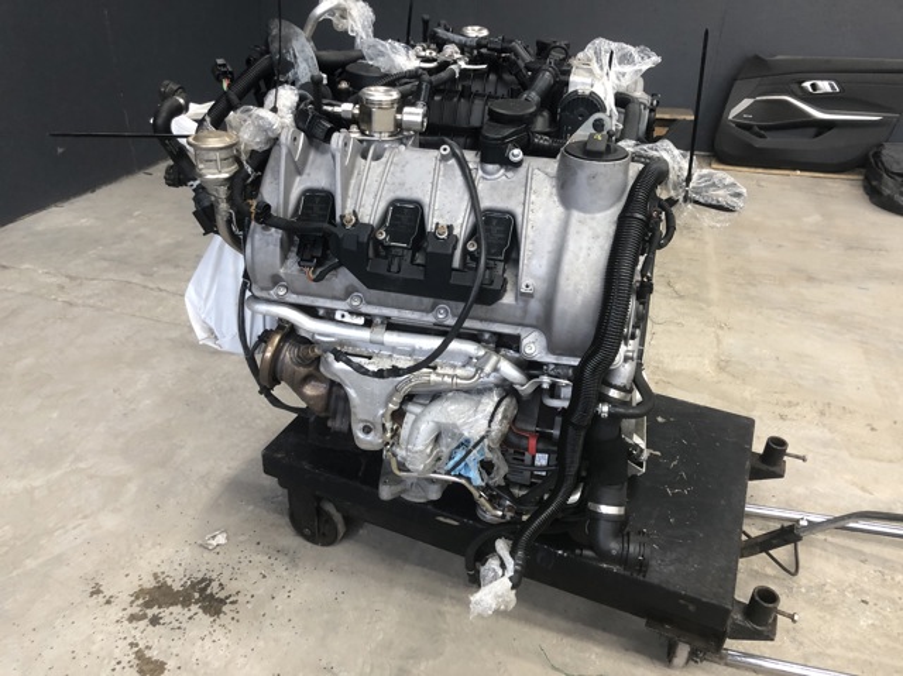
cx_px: 452
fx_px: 730
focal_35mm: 28
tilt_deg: -34.8
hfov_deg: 63.5
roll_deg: -1.0
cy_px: 338
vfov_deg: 49.7
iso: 40
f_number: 1.8
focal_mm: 3.99
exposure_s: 1/25
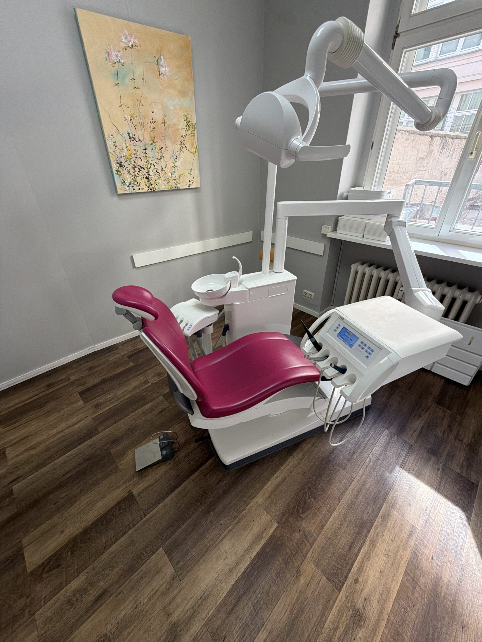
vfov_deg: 102.1
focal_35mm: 14
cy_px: 321
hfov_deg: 85.7
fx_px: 260
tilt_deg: -31.9
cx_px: 241
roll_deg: +1.1
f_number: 2.2
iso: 160
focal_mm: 2.22
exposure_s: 1/121
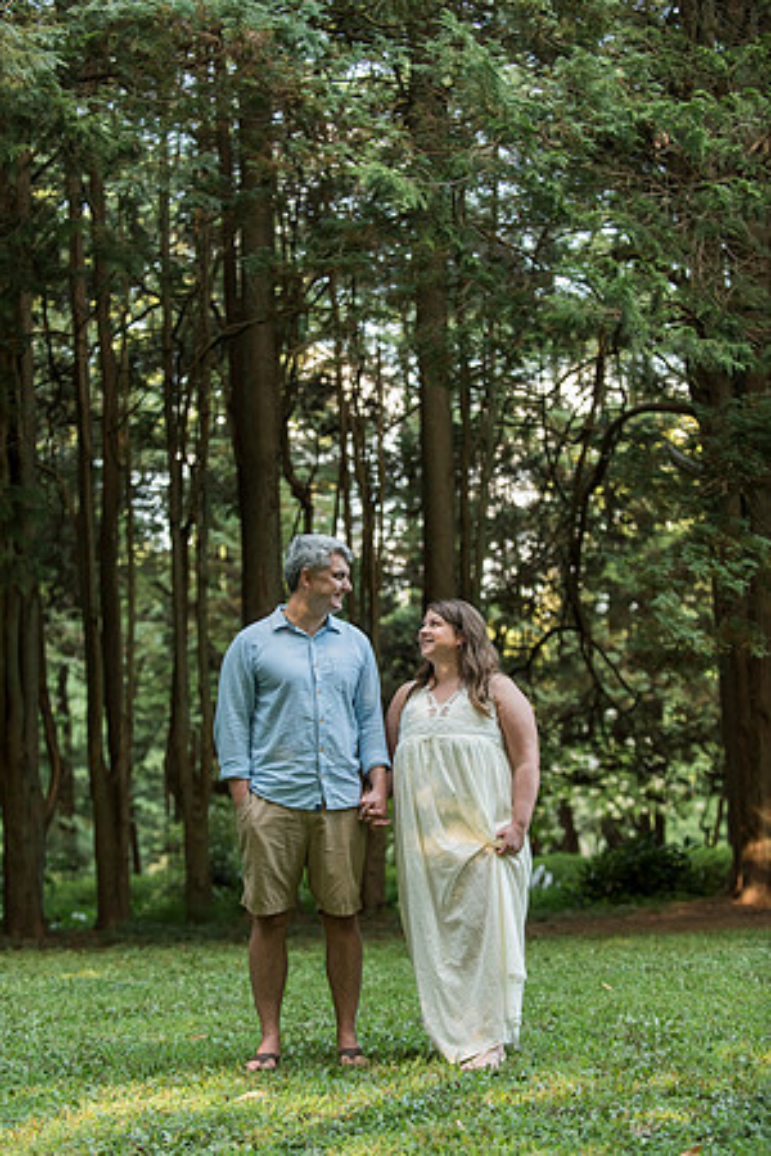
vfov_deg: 28.8
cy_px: 578
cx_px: 386
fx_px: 2249
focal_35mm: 70
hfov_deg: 19.5
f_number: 2.8
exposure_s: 1/320
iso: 800
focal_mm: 70
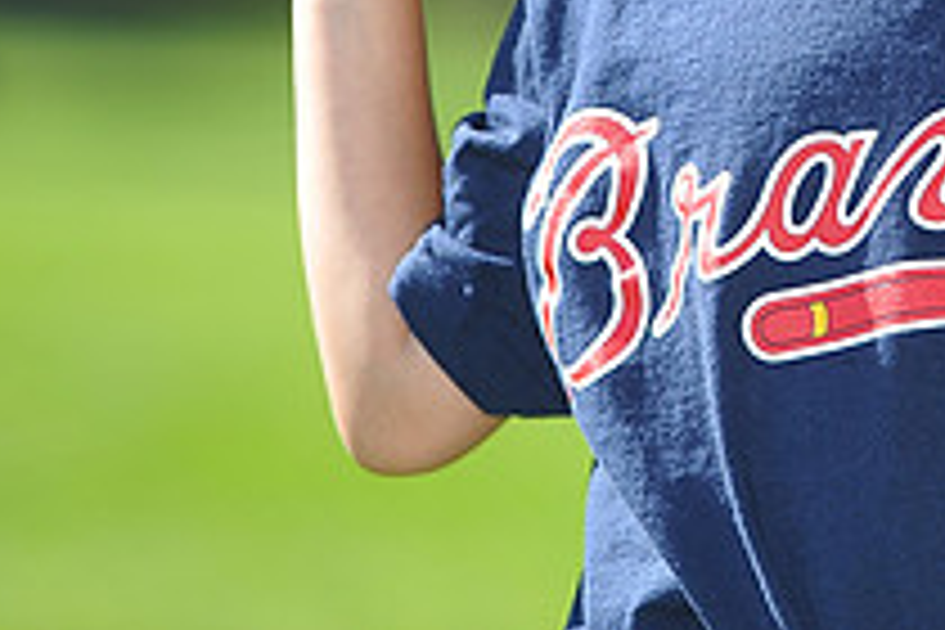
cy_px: -234
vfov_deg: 3.0
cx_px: 1053
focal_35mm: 455
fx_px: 11943
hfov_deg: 4.5
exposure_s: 1/640
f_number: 4.5
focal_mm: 165
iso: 200
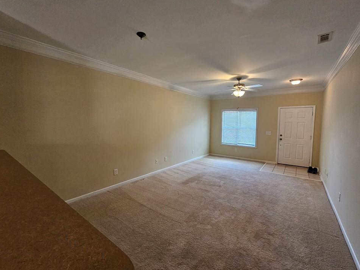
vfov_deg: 85.6
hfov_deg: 102.1
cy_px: 131
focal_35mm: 14
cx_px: 179
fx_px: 146
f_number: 2.2
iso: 200
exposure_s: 1/60
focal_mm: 2.2
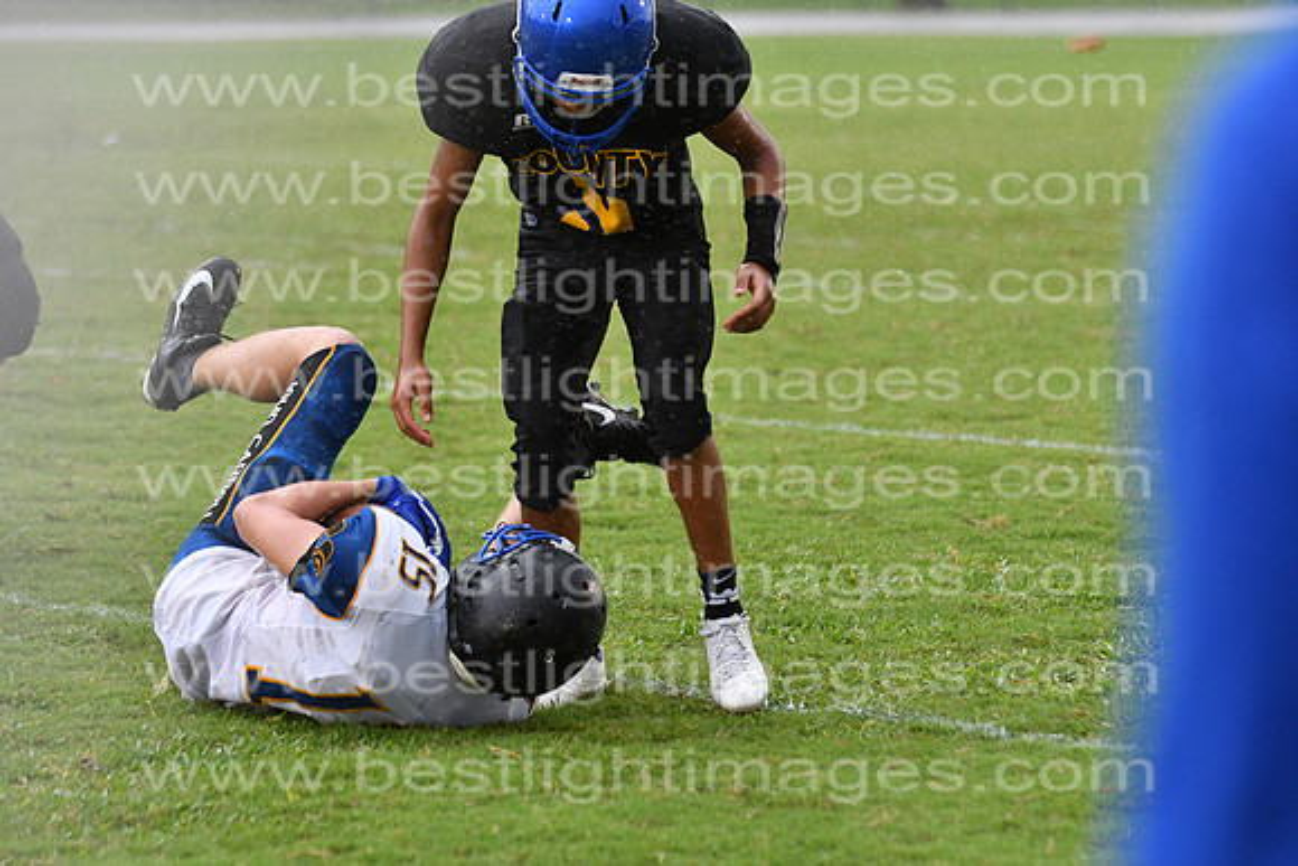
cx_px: 649
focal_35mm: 210
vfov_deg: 6.5
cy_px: 433
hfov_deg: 9.8
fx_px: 7573
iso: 1000
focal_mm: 140
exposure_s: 1/1600
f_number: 3.5
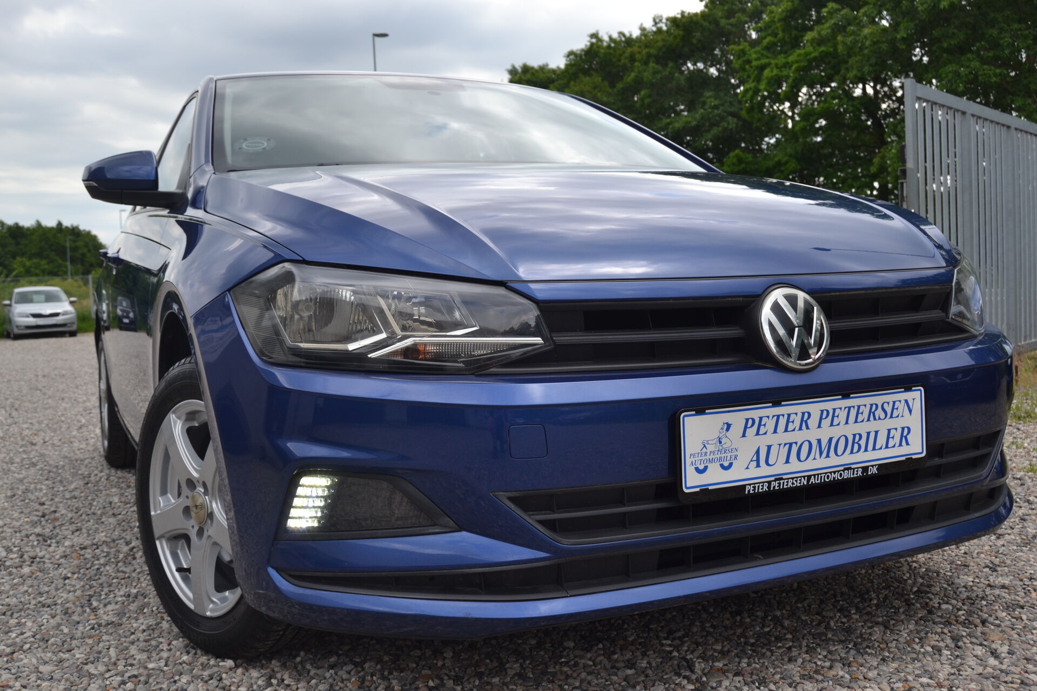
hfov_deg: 55.1
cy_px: 346
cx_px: 518
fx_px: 994
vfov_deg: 38.4
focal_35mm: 34
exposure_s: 1/200
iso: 100
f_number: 7.1
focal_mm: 23
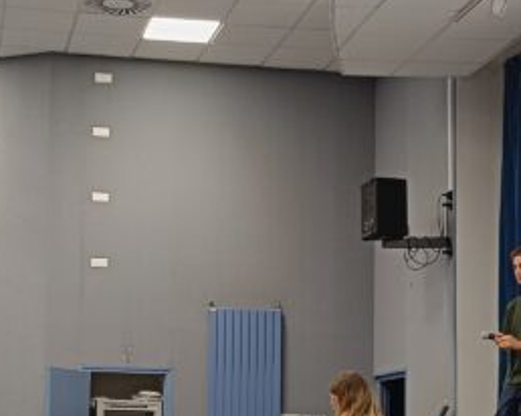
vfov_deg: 16.4
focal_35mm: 93
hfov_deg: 20.5
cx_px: 135
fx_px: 1433
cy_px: 347
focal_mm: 5.59
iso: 401
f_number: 1.88
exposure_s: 1/50.1
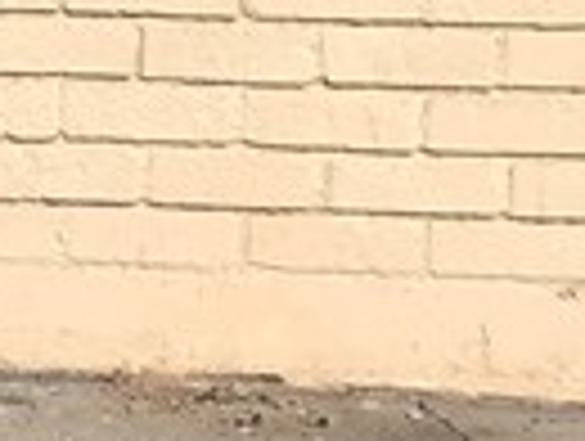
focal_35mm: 220
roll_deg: -1.9
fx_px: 3725
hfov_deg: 8.7
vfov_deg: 6.7
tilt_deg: -6.3
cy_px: -216
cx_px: -315
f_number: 1.8
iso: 20
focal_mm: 3.99
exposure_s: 1/3003
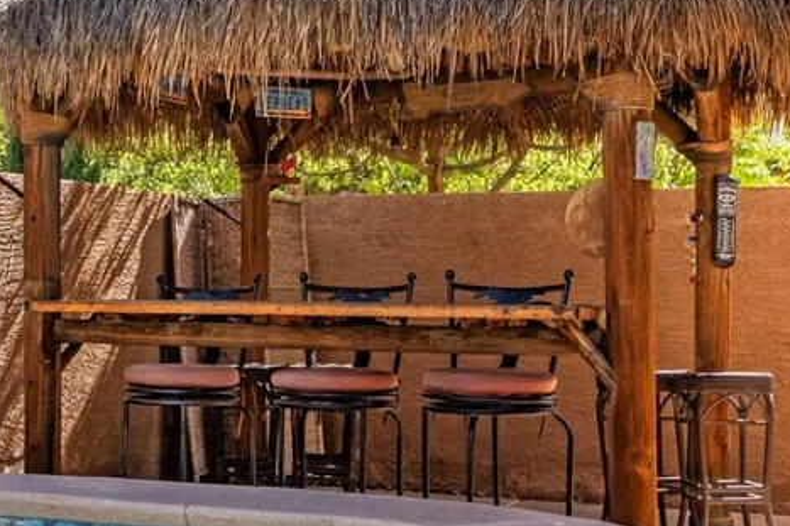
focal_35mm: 68
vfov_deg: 20.0
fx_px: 1492
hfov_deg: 28.2
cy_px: 295
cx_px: 37
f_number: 8
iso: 400
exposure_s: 1/8000
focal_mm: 21
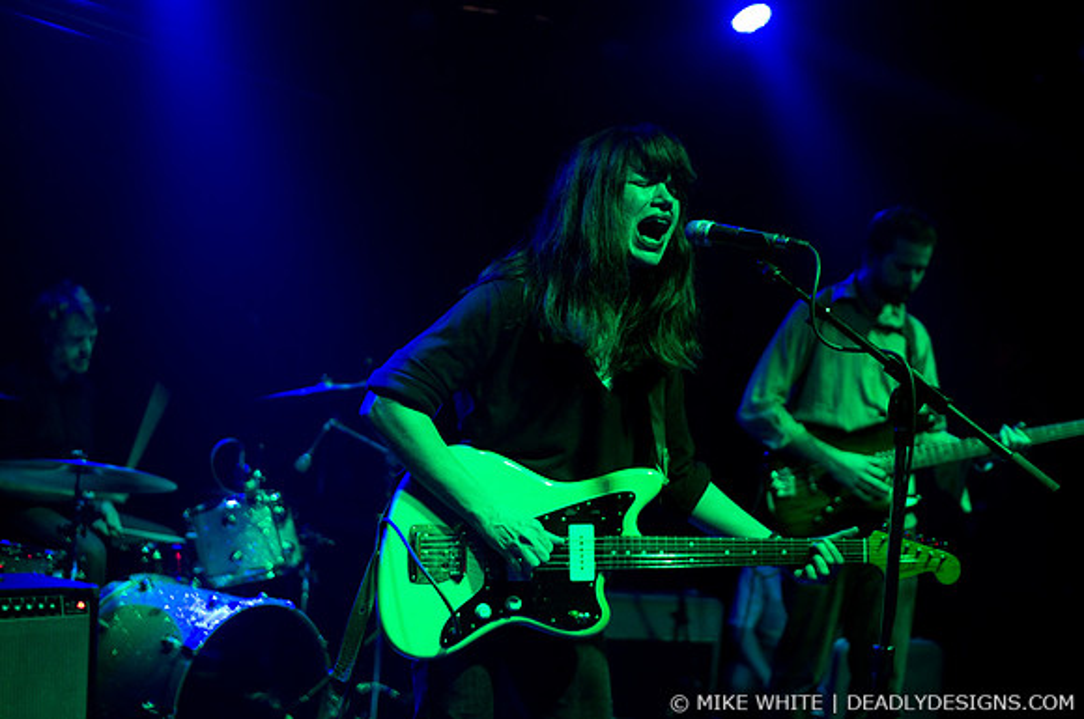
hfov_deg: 43.7
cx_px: 542
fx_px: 1353
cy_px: 360
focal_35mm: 45
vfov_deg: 29.8
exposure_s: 1/60
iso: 1000
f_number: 1.8
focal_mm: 30
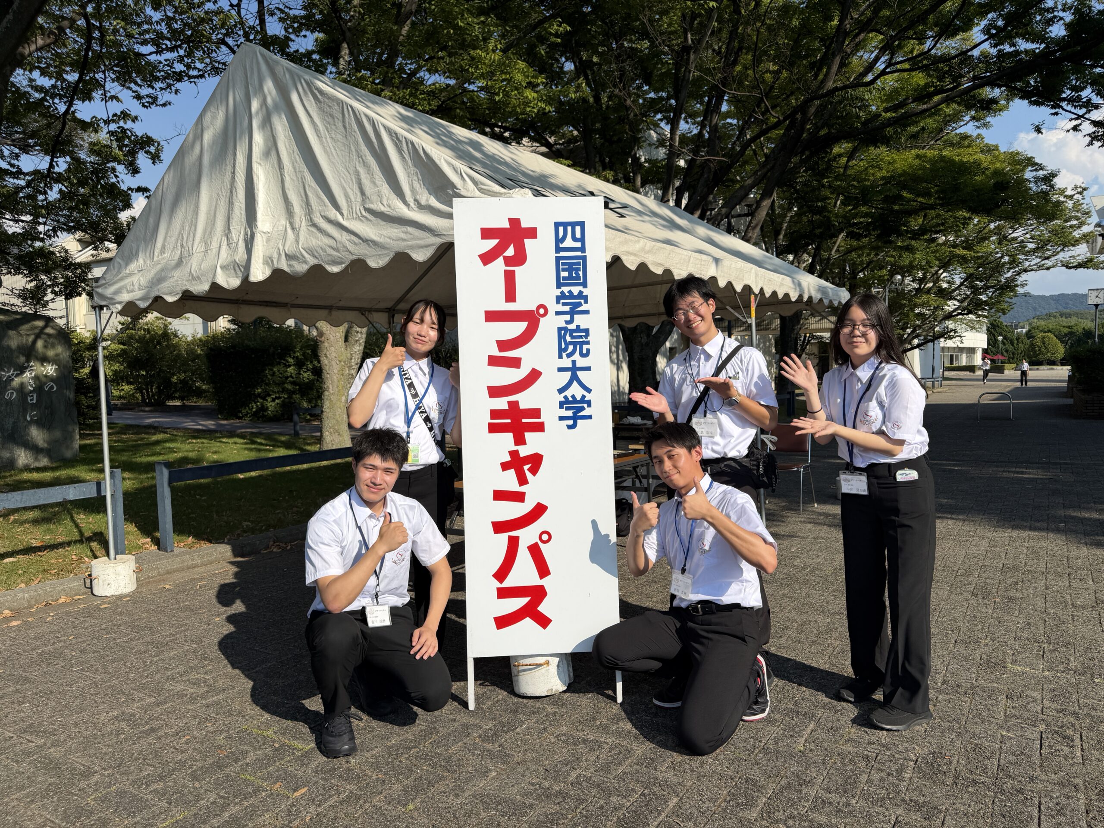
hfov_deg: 71.6
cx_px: 552
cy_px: 414
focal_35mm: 24
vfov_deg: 56.8
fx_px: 765
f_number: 1.78
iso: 80
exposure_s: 1/6173
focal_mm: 6.76
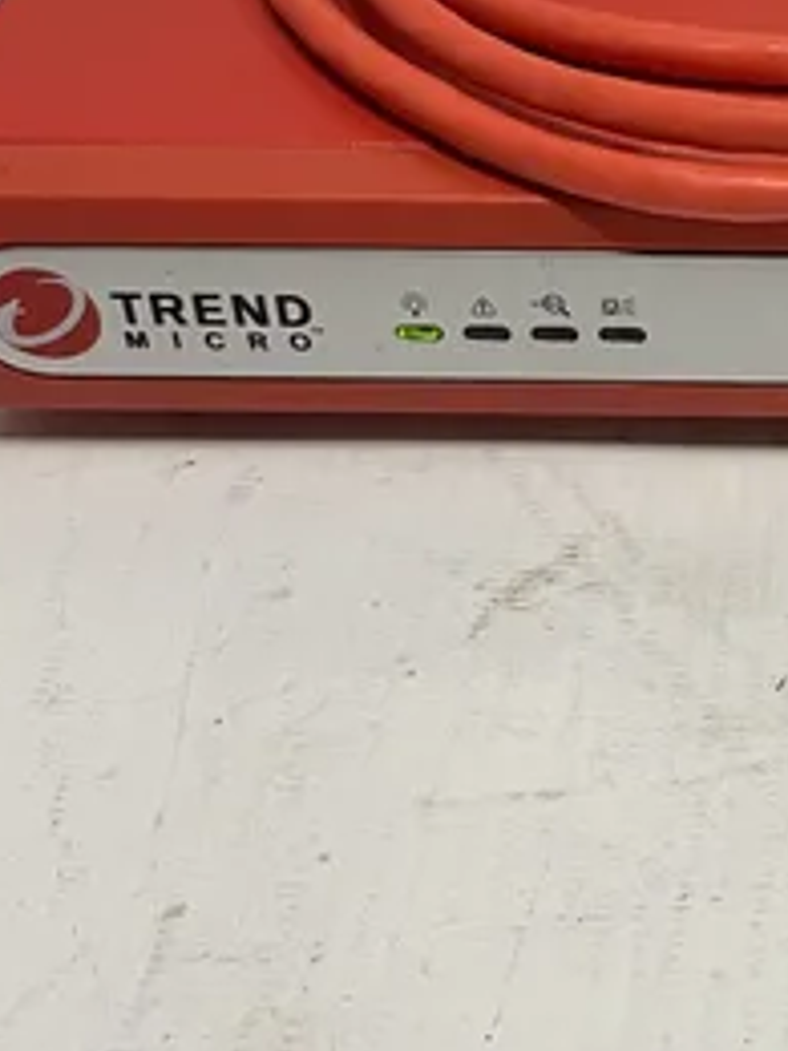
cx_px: 899
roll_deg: -0.7
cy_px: 283
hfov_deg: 18.8
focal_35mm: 75
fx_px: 2276
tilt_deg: -36.9
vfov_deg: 25.7
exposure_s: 1/60
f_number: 1.6
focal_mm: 4.2
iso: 160
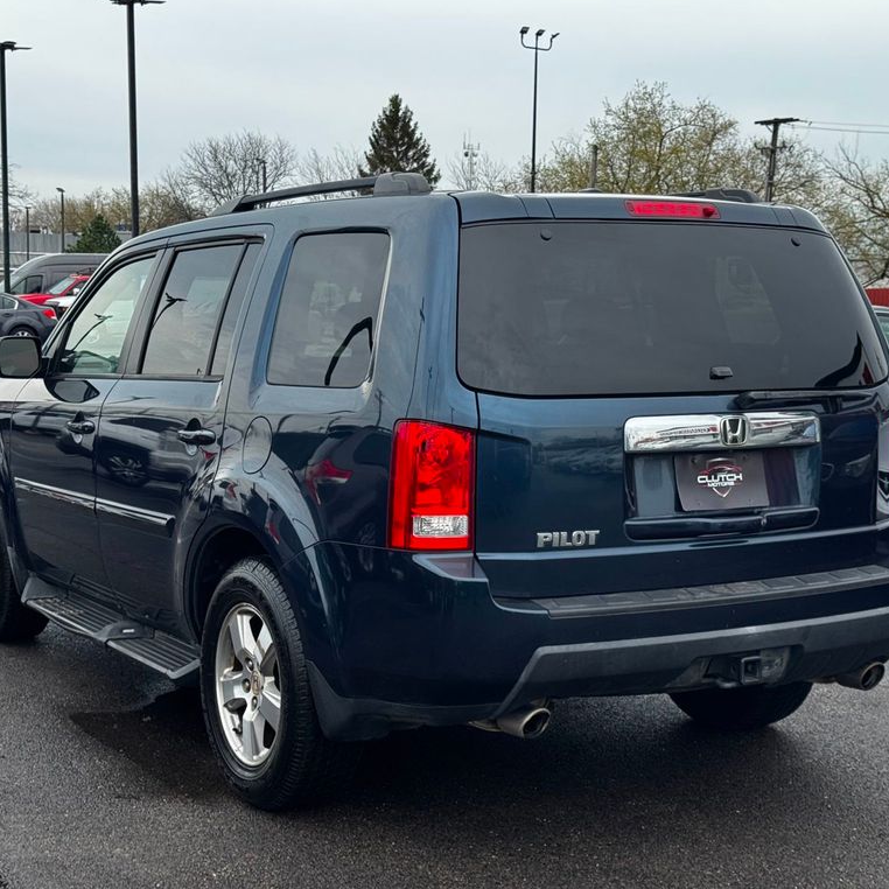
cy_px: 442
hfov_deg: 30.0
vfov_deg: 30.0
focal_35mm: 57
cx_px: 467
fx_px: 1656
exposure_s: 1/1681
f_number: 1.78
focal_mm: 6.76
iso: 64
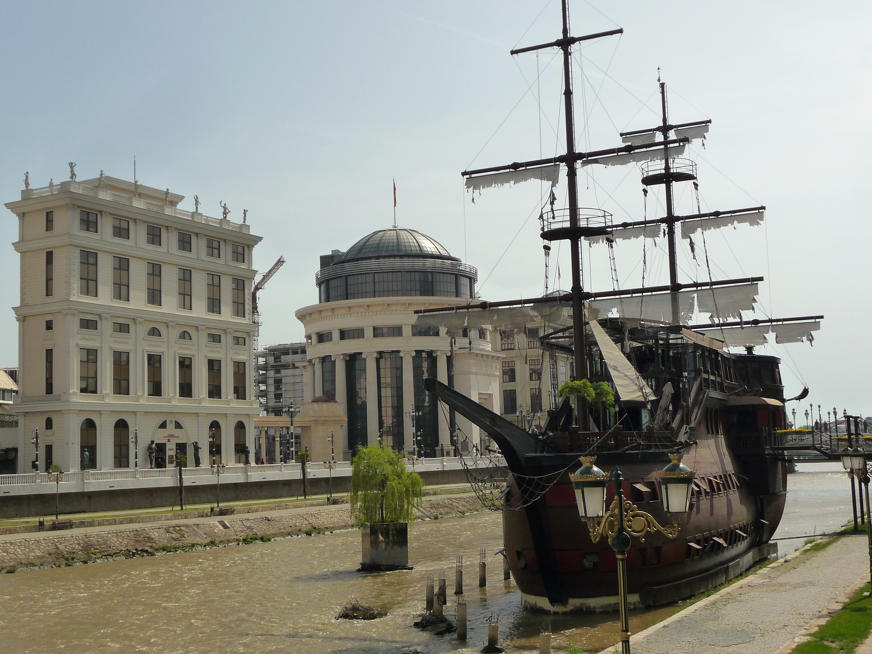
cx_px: 436
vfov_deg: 32.2
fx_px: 1134
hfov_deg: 42.1
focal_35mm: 45
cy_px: 327
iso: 160
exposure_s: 1/400
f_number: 10
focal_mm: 7.6
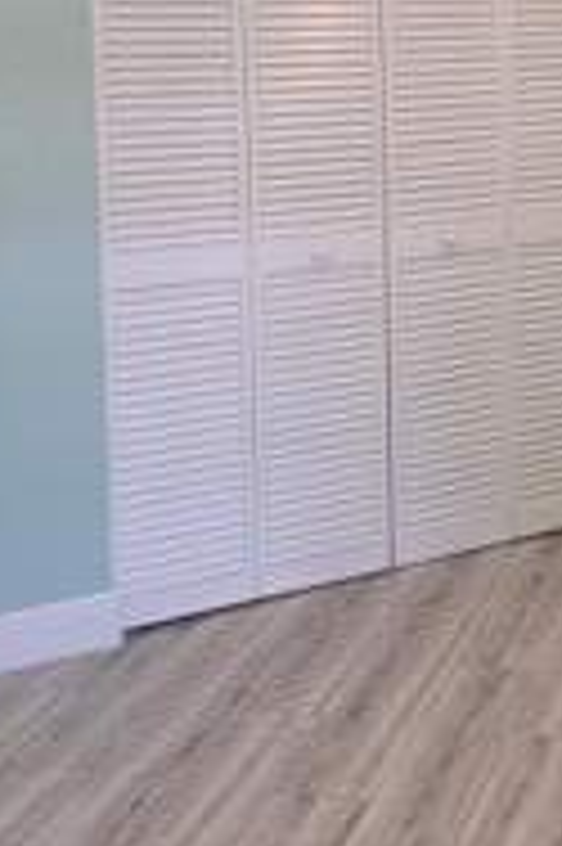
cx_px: 526
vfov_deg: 31.6
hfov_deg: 21.6
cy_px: 115
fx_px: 1431
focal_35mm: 61
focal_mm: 6.5
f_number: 1.4
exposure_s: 1/120
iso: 64
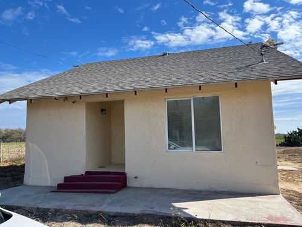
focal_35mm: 26
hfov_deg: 67.3
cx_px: 151
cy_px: 114
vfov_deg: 53.1
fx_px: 227
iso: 50
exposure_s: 1/3521
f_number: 1.6
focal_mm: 5.1
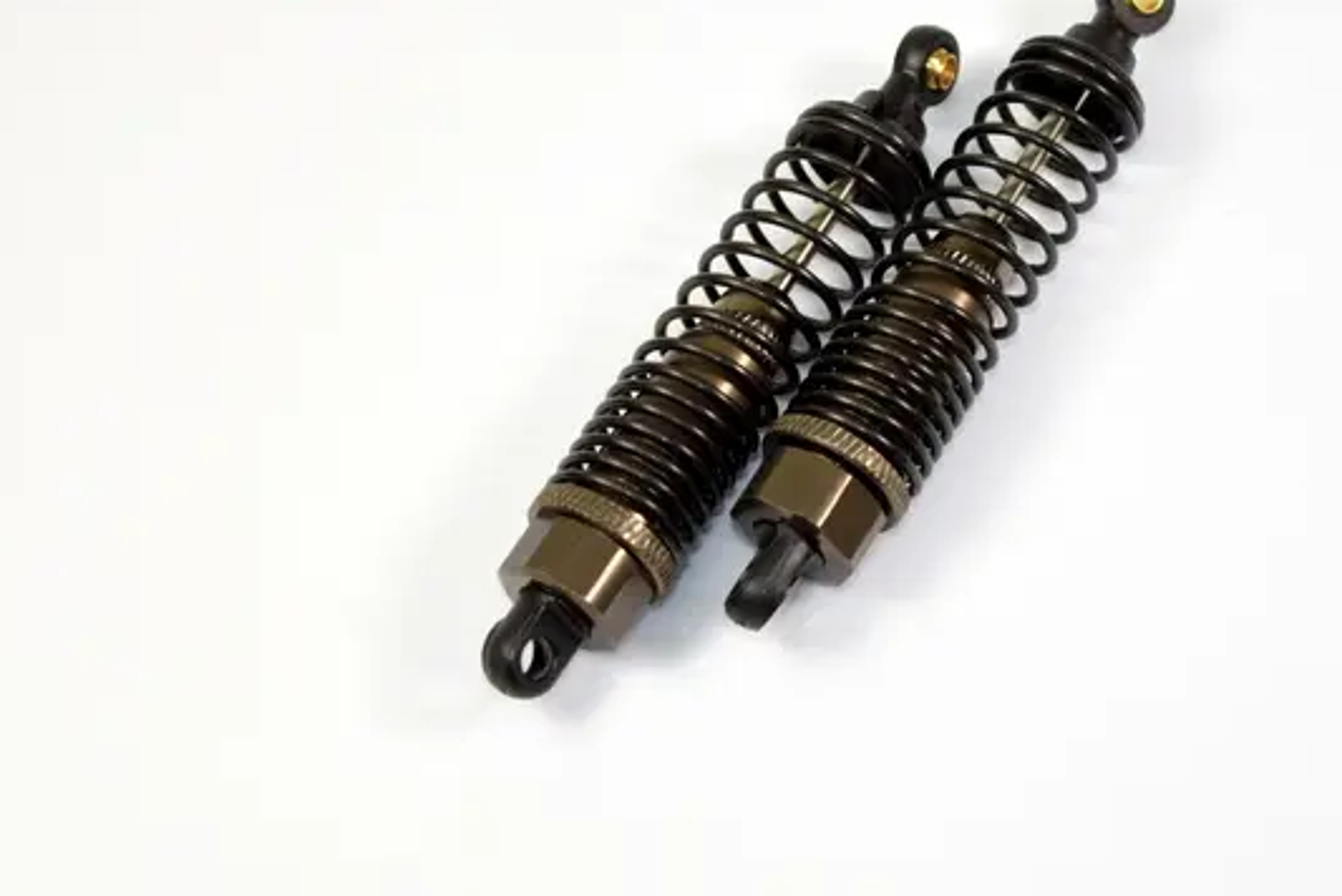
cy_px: 282
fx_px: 4615
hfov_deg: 16.5
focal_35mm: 124
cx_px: 823
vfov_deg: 11.1
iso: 100
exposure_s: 1/50
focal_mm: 55
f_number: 5.6
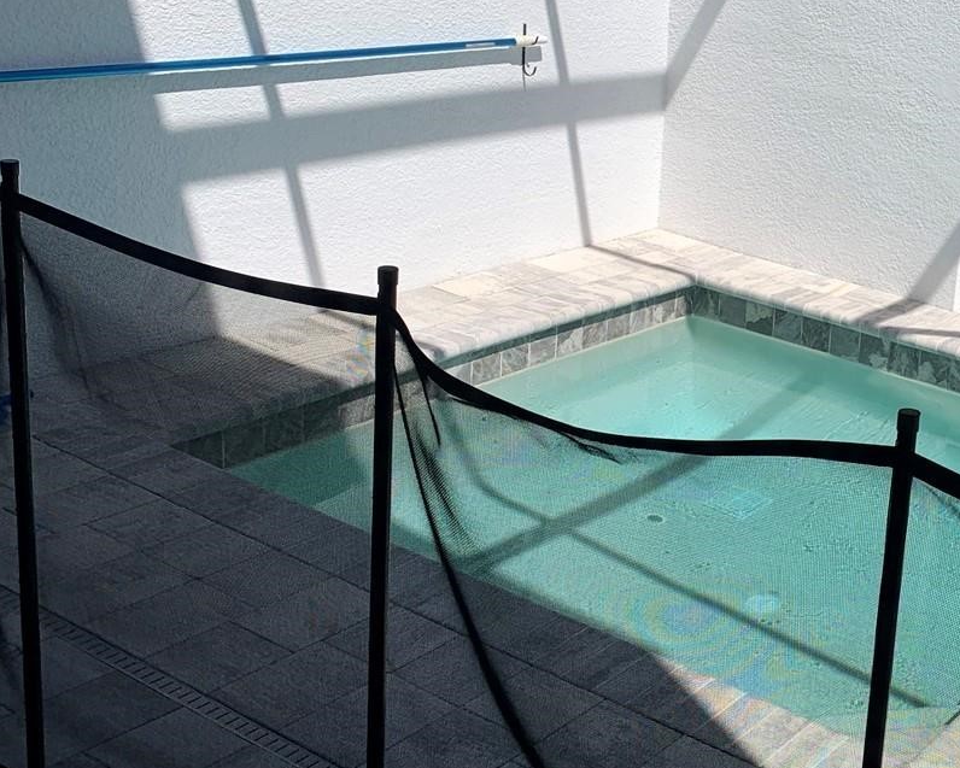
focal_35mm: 51
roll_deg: -5.8
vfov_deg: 29.7
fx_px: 1449
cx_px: 926
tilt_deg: -17.3
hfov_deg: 33.9
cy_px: 333
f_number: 1.8
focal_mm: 4.25
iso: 25
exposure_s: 1/1812
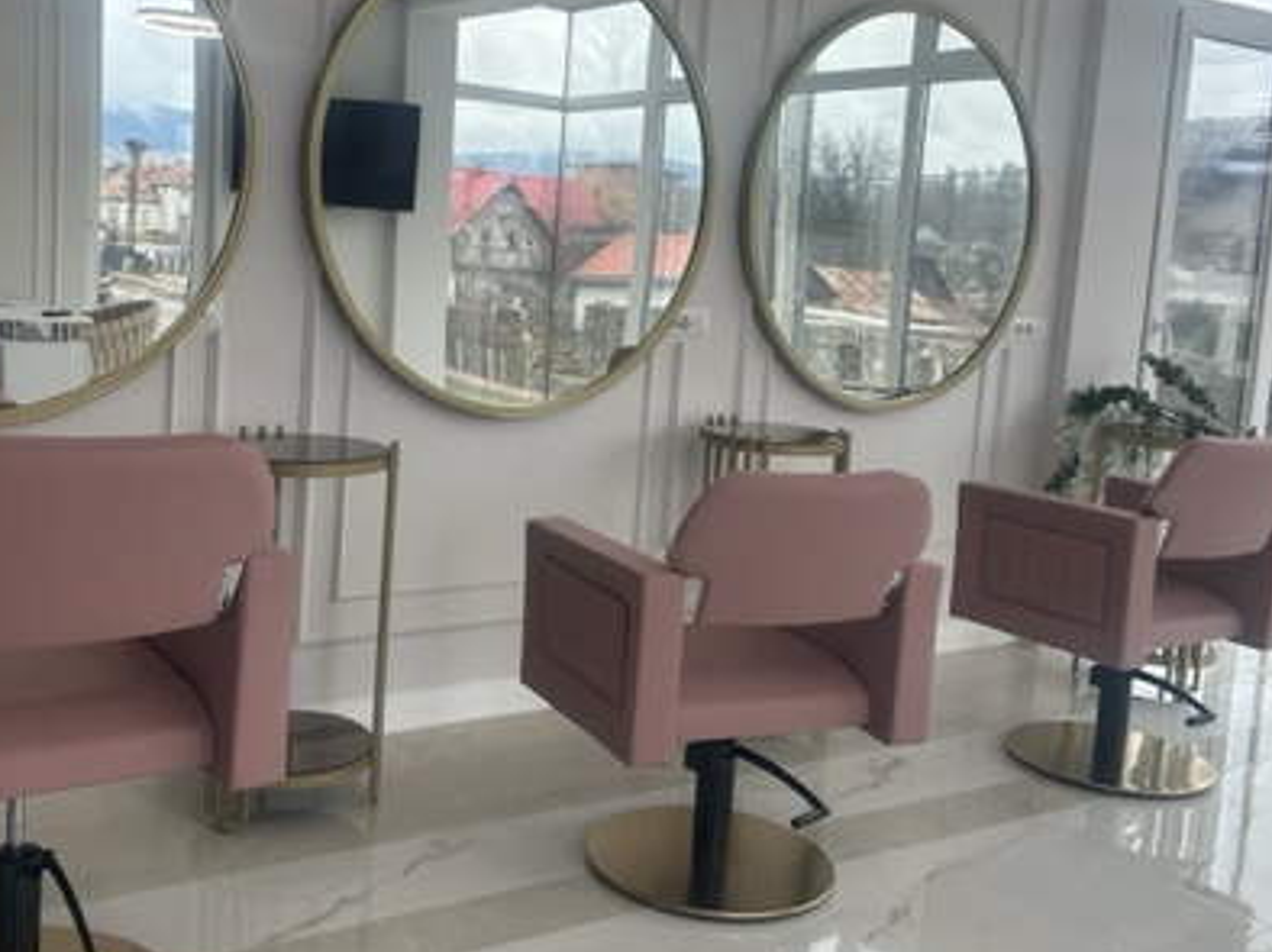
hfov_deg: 47.7
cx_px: 533
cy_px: 374
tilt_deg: -6.5
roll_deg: -4.5
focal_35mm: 39
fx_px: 1432
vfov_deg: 36.6
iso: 80
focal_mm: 6.86
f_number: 1.78
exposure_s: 1/162
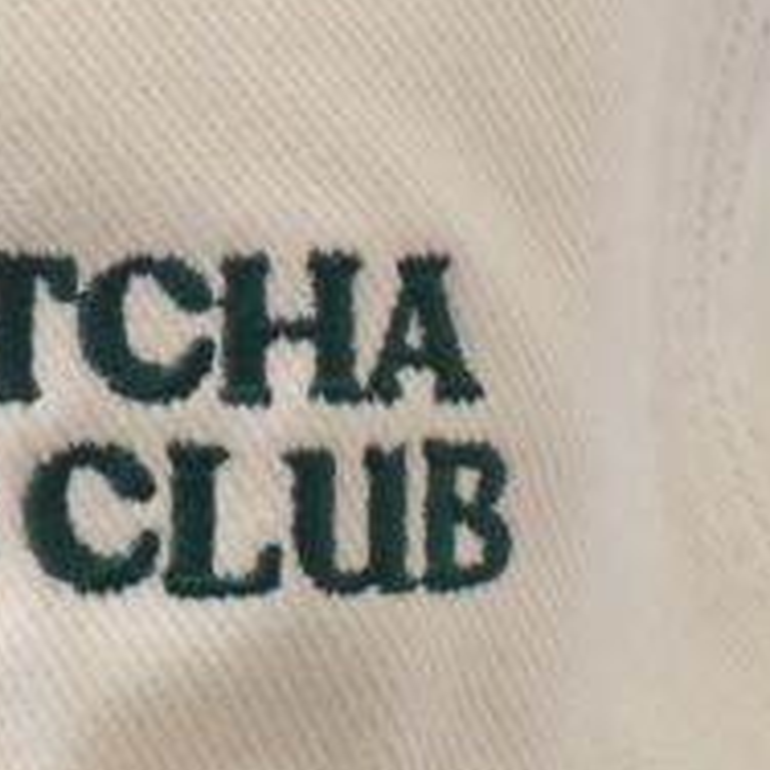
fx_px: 7902
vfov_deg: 5.6
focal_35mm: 314
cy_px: 410
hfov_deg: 5.6
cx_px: -141
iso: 4000
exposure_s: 1/140
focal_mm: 45
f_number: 5.6
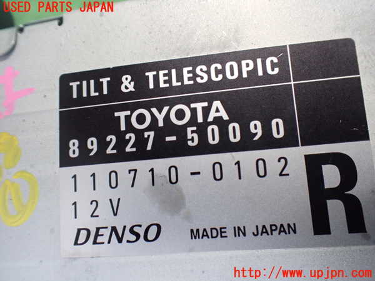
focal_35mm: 30
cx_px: 188
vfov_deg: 46.8
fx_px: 325
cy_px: 140
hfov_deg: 60.0
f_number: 2.3
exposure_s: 1/125
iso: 640
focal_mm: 5.4
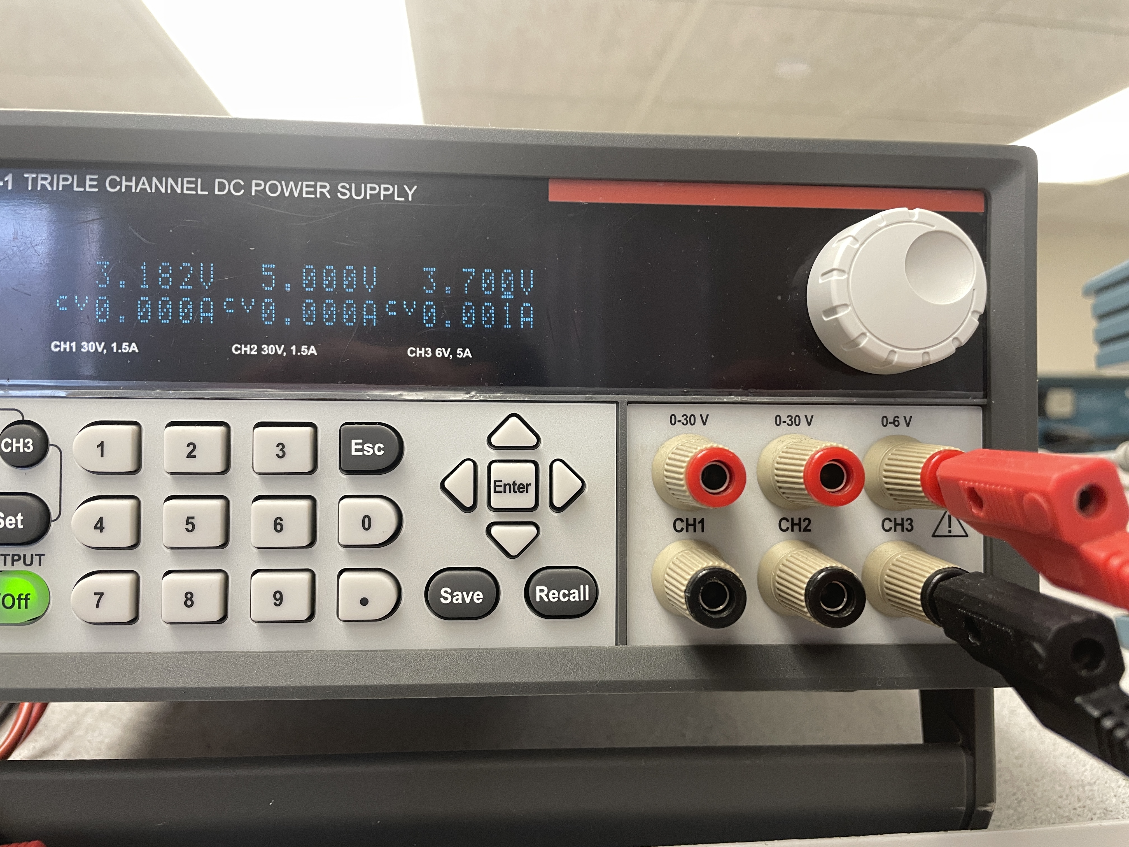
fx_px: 848
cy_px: 424
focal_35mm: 26
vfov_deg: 53.1
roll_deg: -0.8
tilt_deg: -0.1
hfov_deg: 67.3
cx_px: 564
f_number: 1.6
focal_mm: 4.2
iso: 80
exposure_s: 1/60
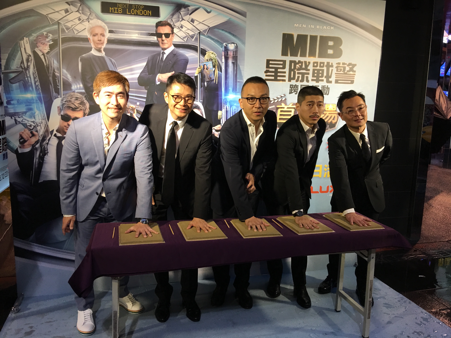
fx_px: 378
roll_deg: -1.4
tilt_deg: -9.1
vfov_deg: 48.2
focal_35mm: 29
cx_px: 226
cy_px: 169
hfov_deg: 61.7
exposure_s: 1/30
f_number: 2.2
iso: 40
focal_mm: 4.15
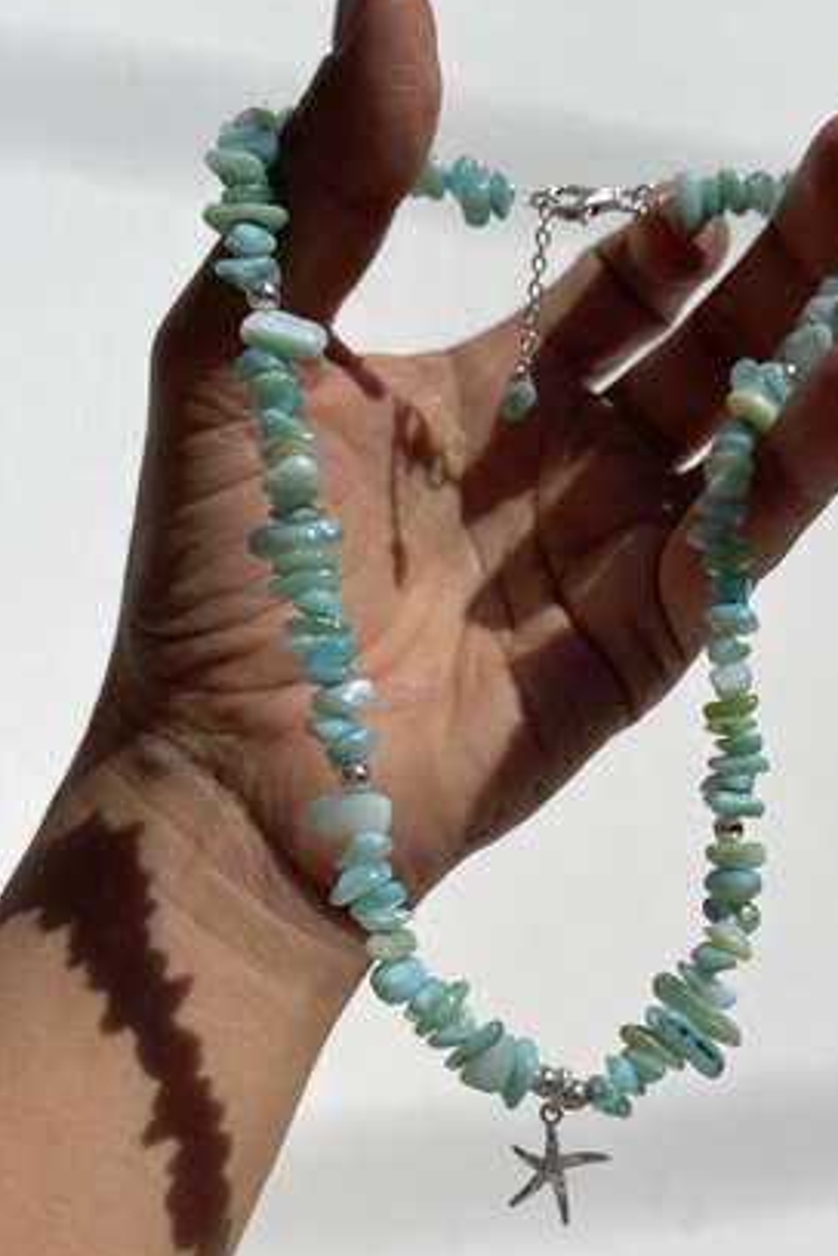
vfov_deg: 55.5
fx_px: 1187
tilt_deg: +4.6
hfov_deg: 38.0
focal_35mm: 34
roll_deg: +6.7
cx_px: 613
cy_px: 734
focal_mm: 5.1
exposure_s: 1/13514
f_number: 1.6
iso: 32
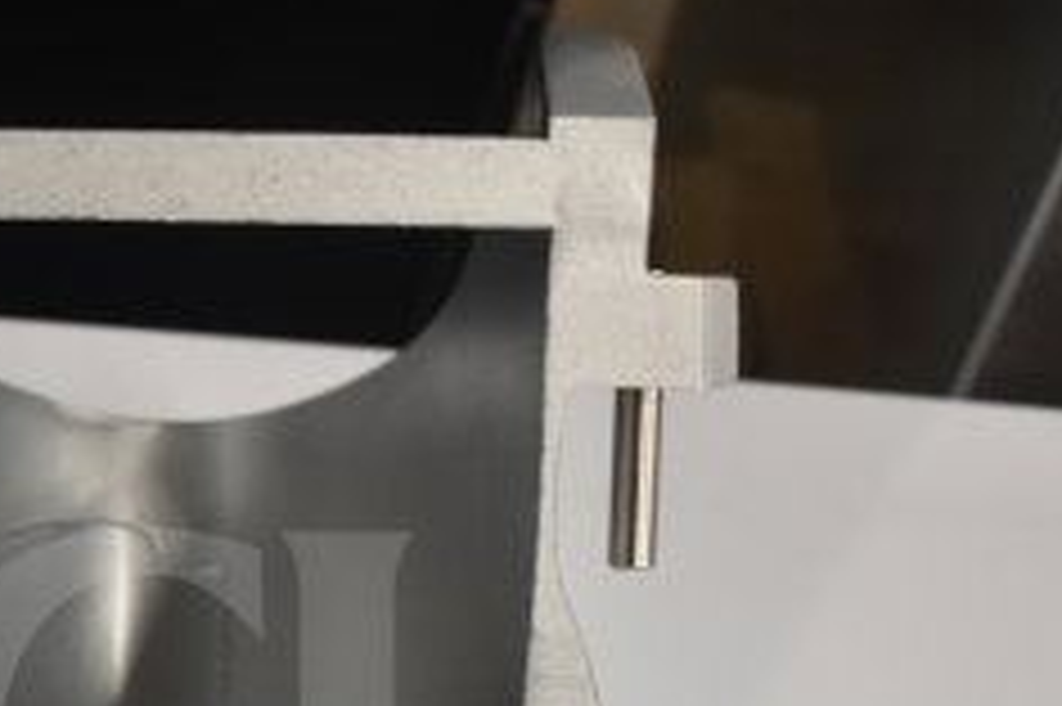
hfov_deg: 22.0
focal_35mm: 89
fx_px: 2632
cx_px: 4
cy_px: 888
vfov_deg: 14.7
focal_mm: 23
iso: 900
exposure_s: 1/40
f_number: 3.8
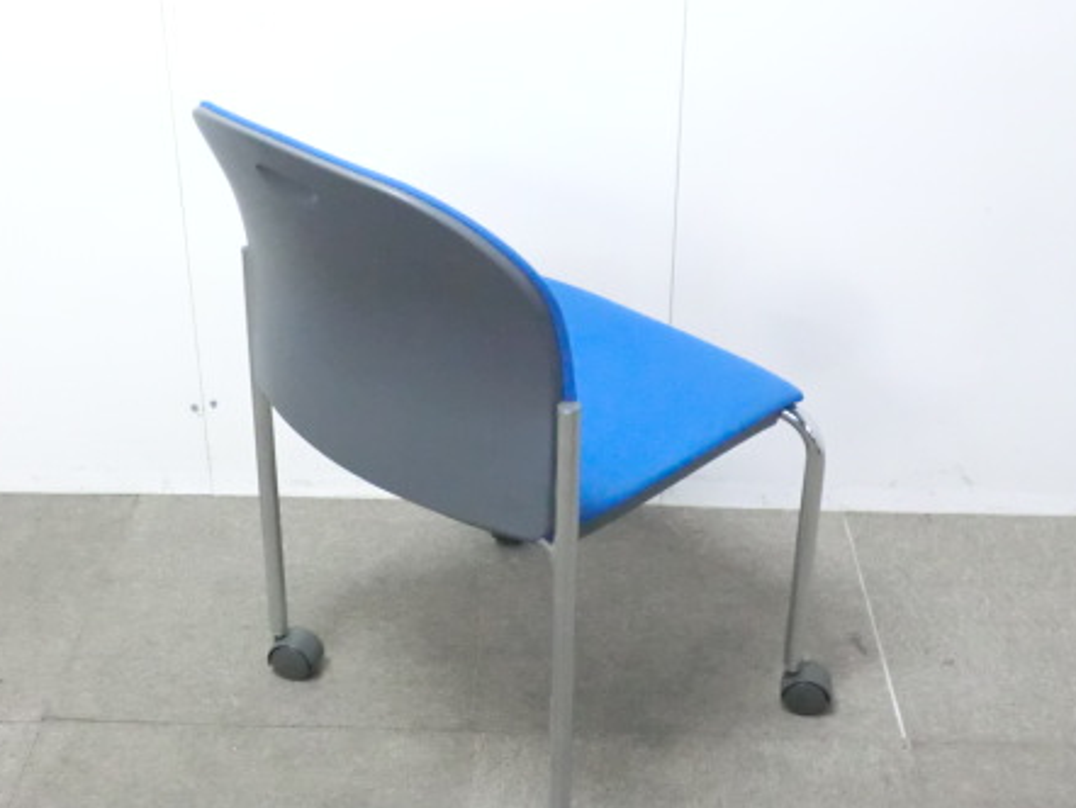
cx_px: 548
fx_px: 1711
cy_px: 363
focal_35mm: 55
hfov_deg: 34.9
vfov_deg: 26.6
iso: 800
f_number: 3.9
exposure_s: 1/25
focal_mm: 6.9
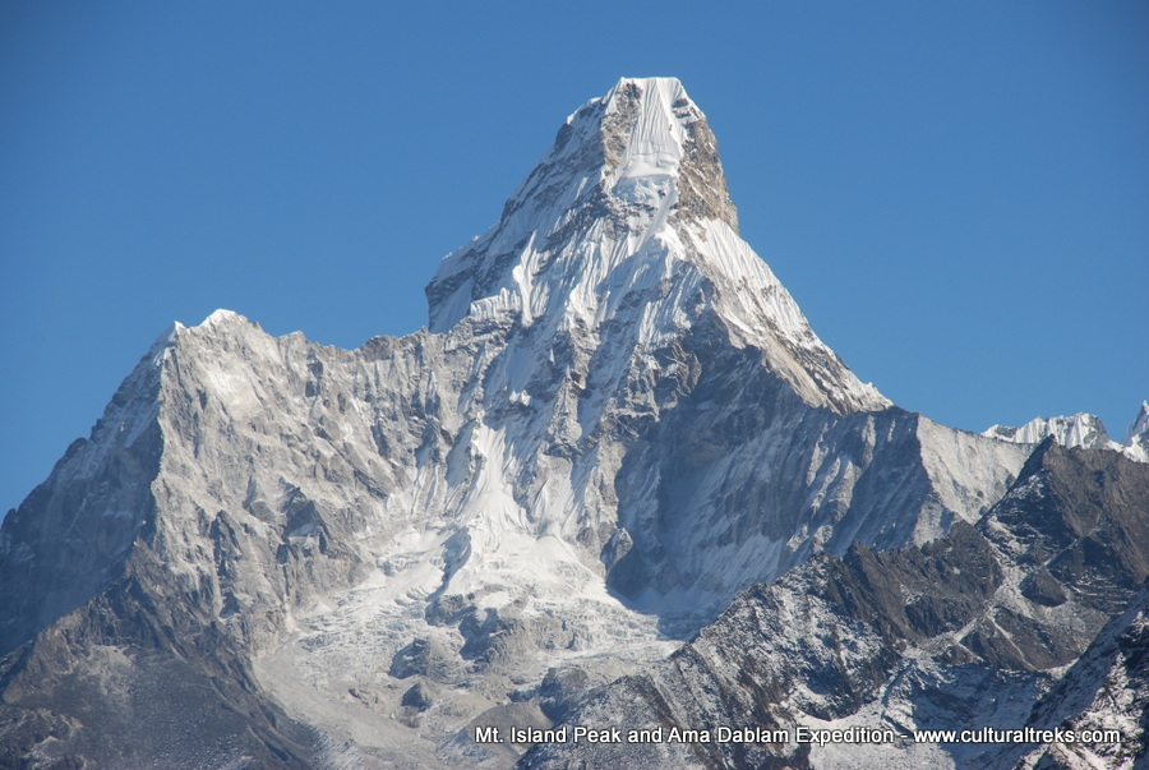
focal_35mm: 188
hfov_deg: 11.0
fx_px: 5993
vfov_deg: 7.3
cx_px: 574
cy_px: 385
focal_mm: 125
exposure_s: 1/320
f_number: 8
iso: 100
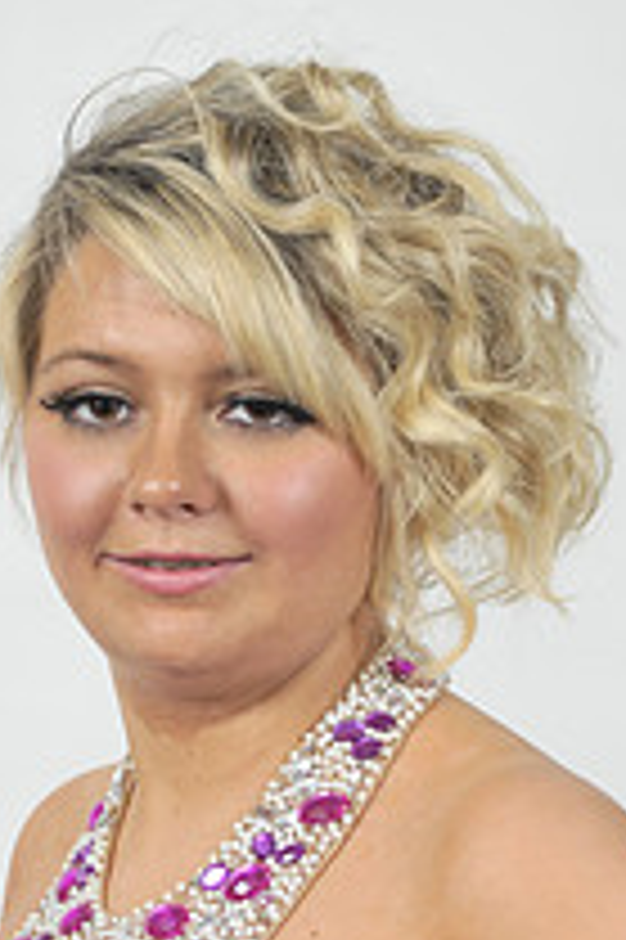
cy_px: 1012
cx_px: 257
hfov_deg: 5.8
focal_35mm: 236
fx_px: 6165
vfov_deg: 8.7
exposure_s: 1/160
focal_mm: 85
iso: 1000
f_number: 7.1
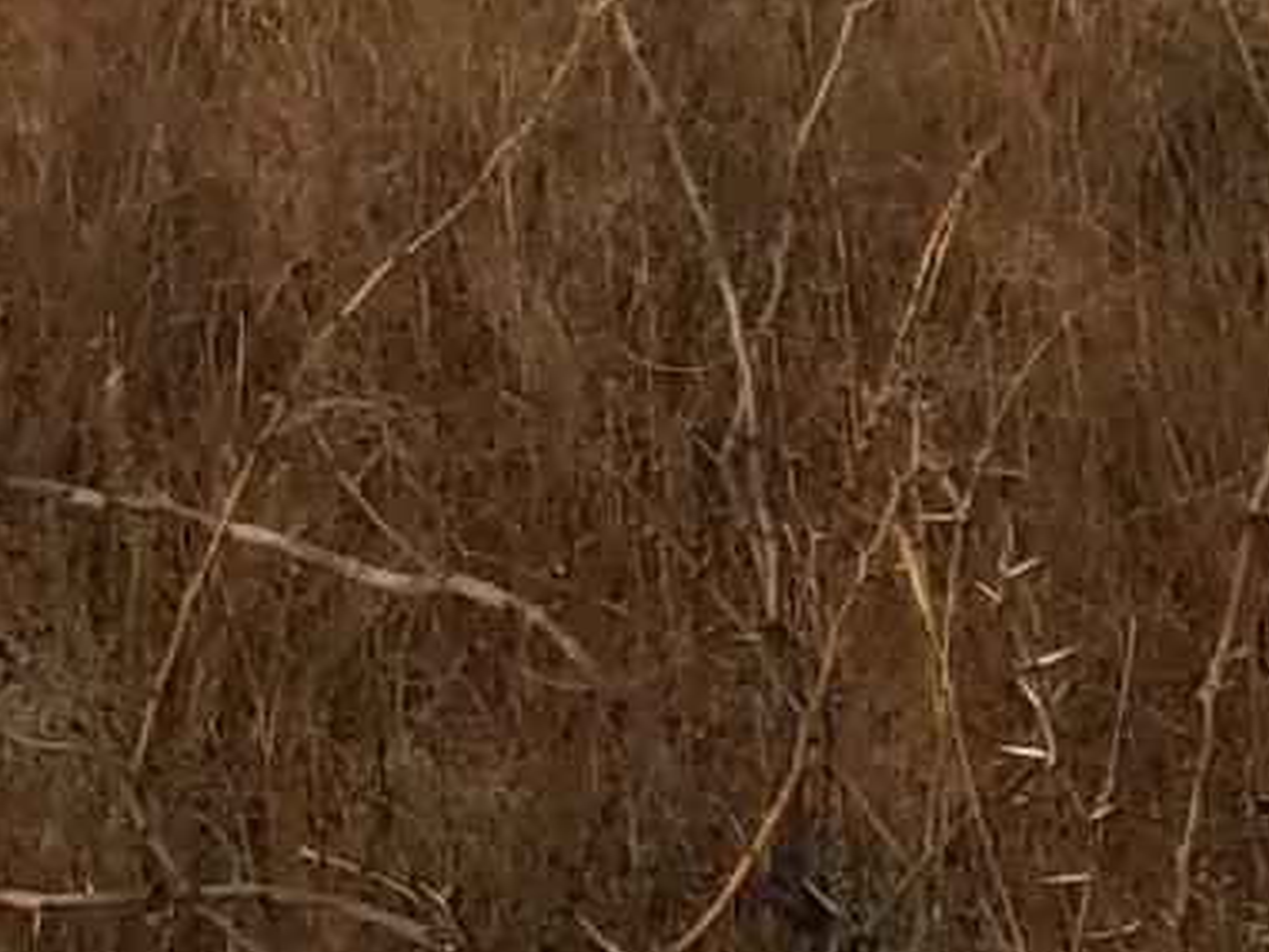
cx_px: -401
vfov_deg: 6.4
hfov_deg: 9.5
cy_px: -2185
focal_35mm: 205
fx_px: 7515
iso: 50
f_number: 1.7
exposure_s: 1/1472
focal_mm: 4.2
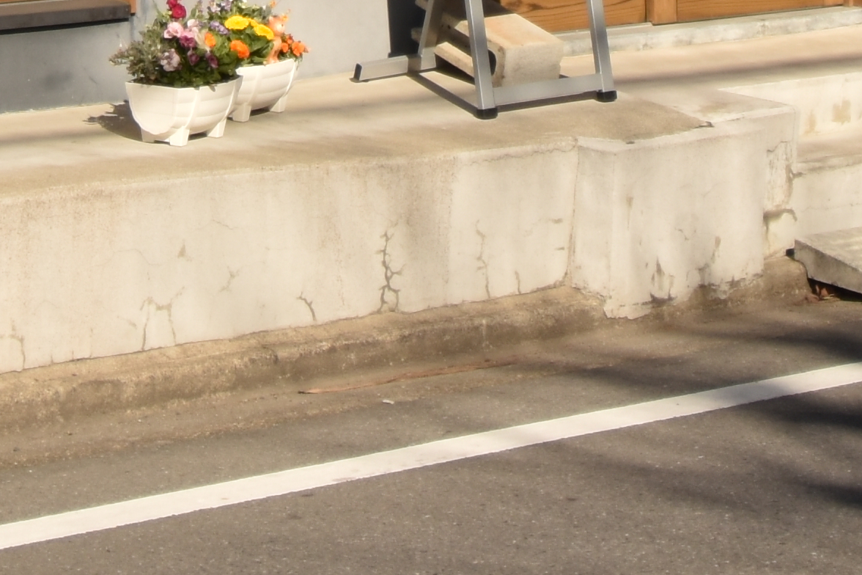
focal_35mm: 153
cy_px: -820
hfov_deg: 13.4
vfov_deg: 8.2
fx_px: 3663
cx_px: 276
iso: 100
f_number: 6.3
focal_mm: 20
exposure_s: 1/640
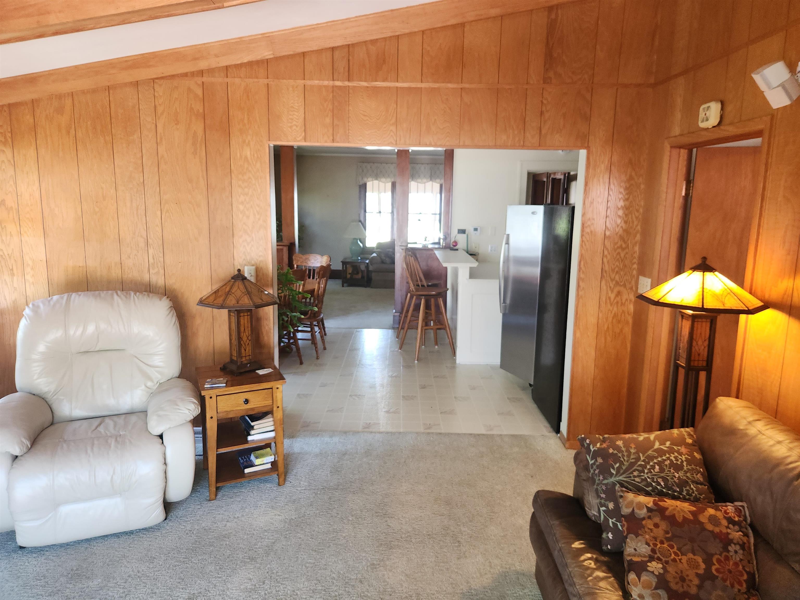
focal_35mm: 23
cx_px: 400
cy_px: 300
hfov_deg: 73.9
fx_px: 532
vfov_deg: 58.9
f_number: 1.8
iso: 125
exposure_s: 1/40
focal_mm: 5.4
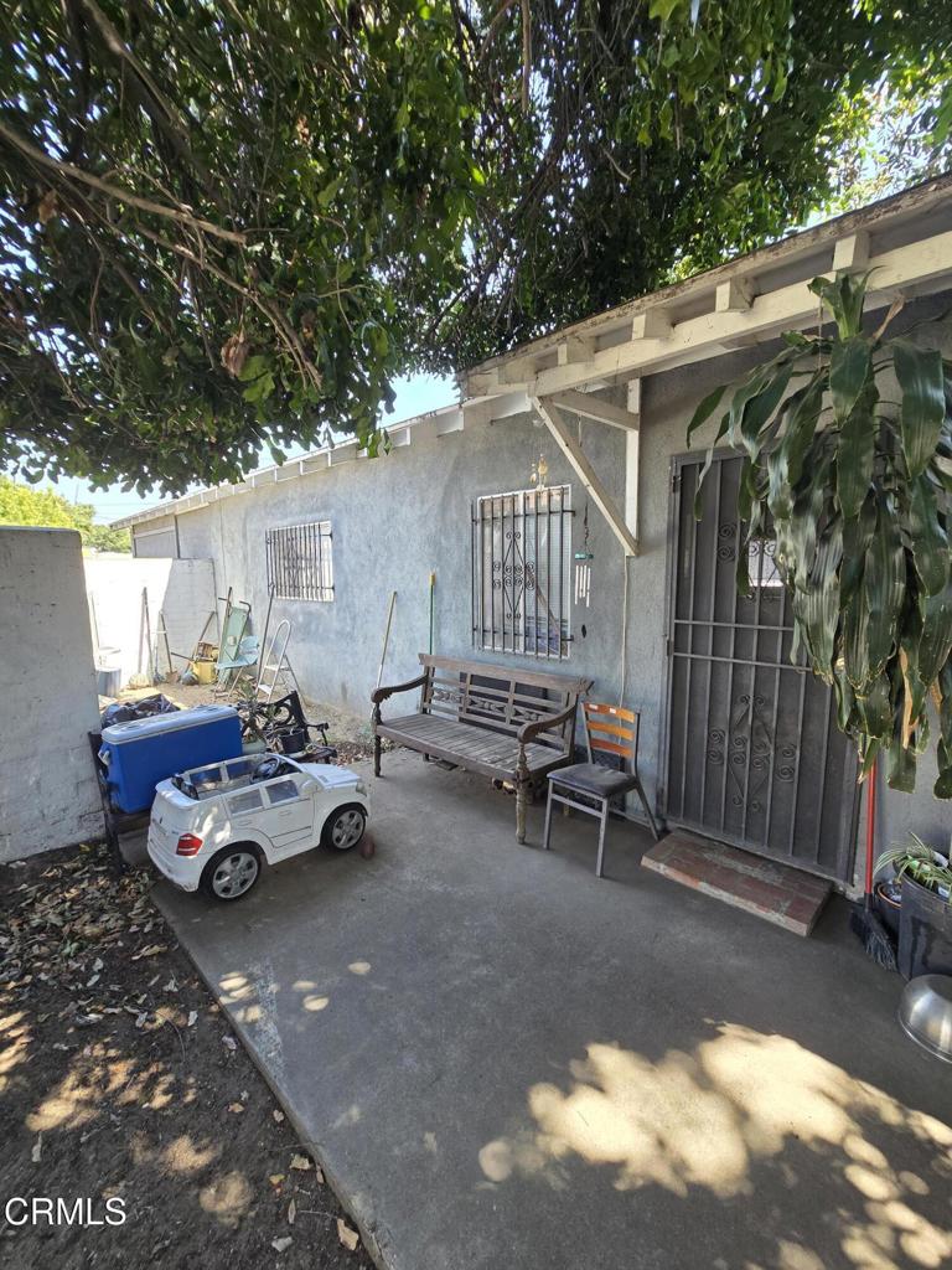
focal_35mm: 13
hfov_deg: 89.9
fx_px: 477
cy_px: 635
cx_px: 476
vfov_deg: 106.2
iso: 64
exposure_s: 1/120
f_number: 2.2
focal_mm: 2.2
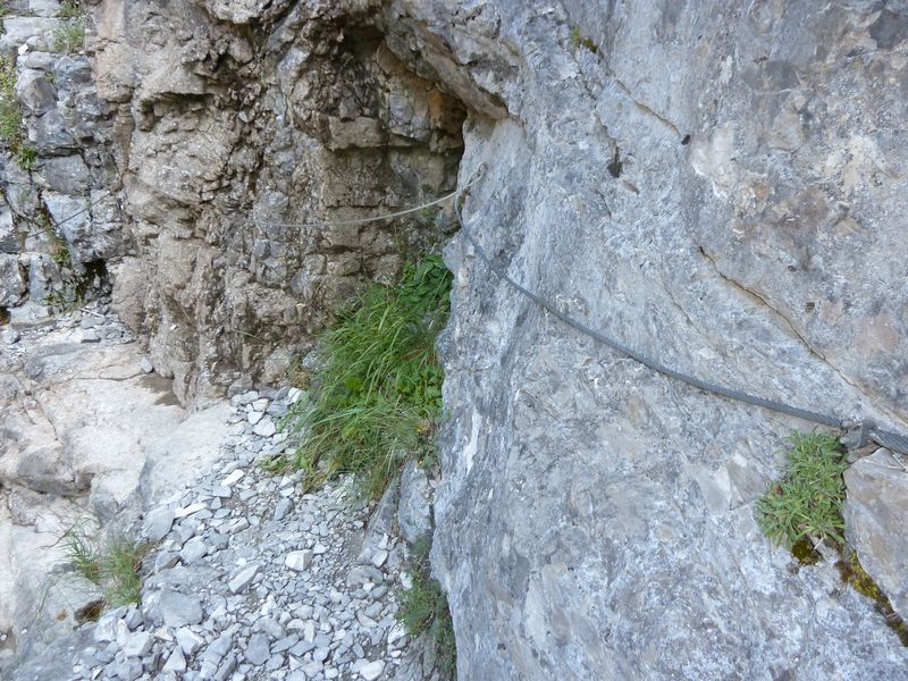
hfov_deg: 69.4
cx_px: 454
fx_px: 656
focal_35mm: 25
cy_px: 340
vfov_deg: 54.9
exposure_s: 1/30
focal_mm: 4.1
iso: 125
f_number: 3.3
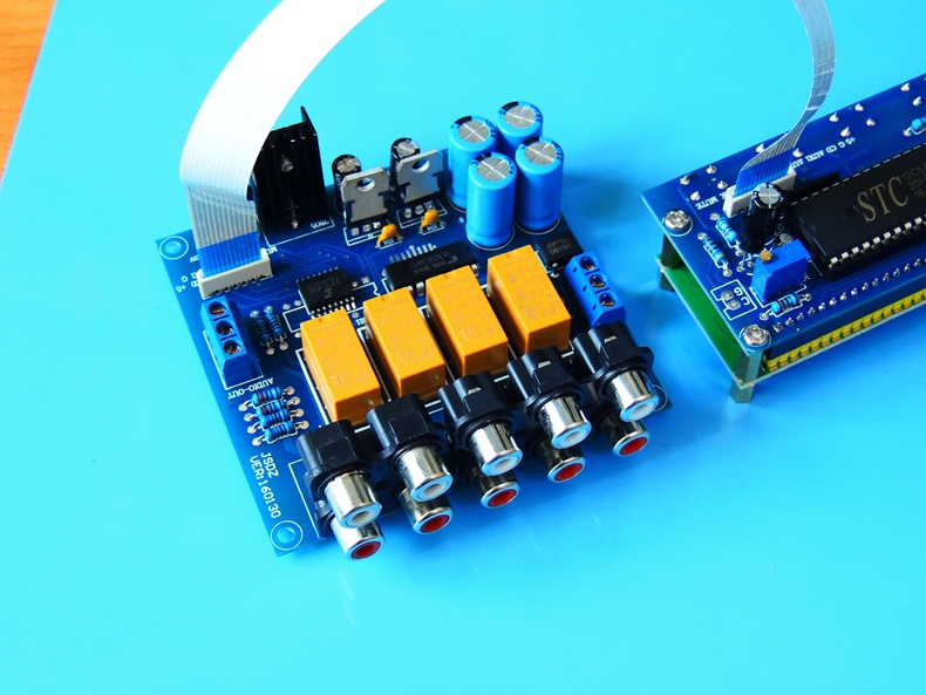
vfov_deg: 26.6
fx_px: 1472
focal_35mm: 55
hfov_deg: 34.9
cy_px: 348
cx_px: 463
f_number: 3.7
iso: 400
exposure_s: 1/30
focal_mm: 9.8
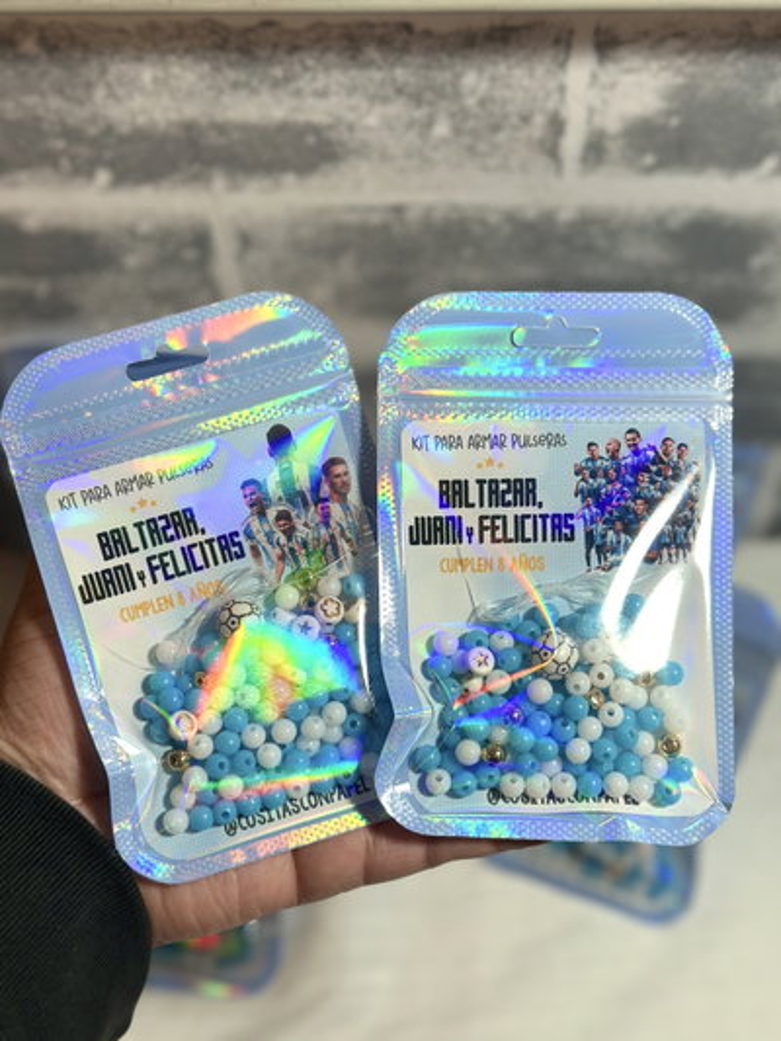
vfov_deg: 39.6
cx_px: 390
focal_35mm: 48
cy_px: 520
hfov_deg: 30.3
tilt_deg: -59.0
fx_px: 1443
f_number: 1.78
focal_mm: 6.86
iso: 80
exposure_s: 1/100
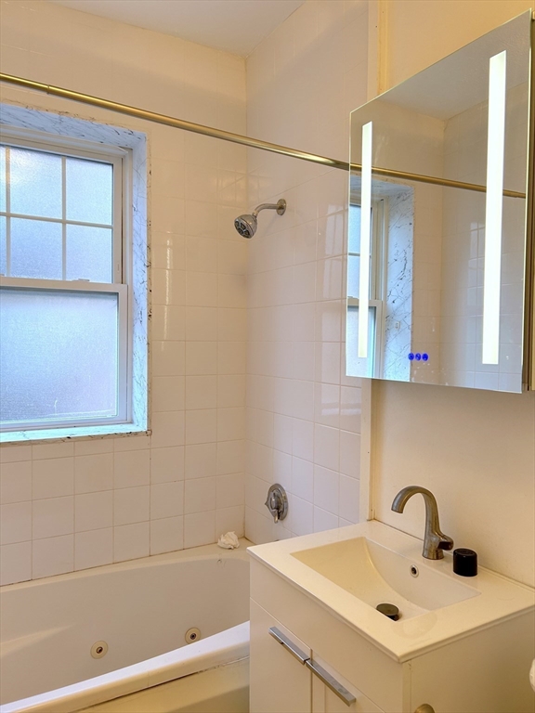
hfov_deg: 53.1
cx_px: 268
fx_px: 536
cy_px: 356
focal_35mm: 26
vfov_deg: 67.3
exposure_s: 1/60
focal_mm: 5.7
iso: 64
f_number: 1.5
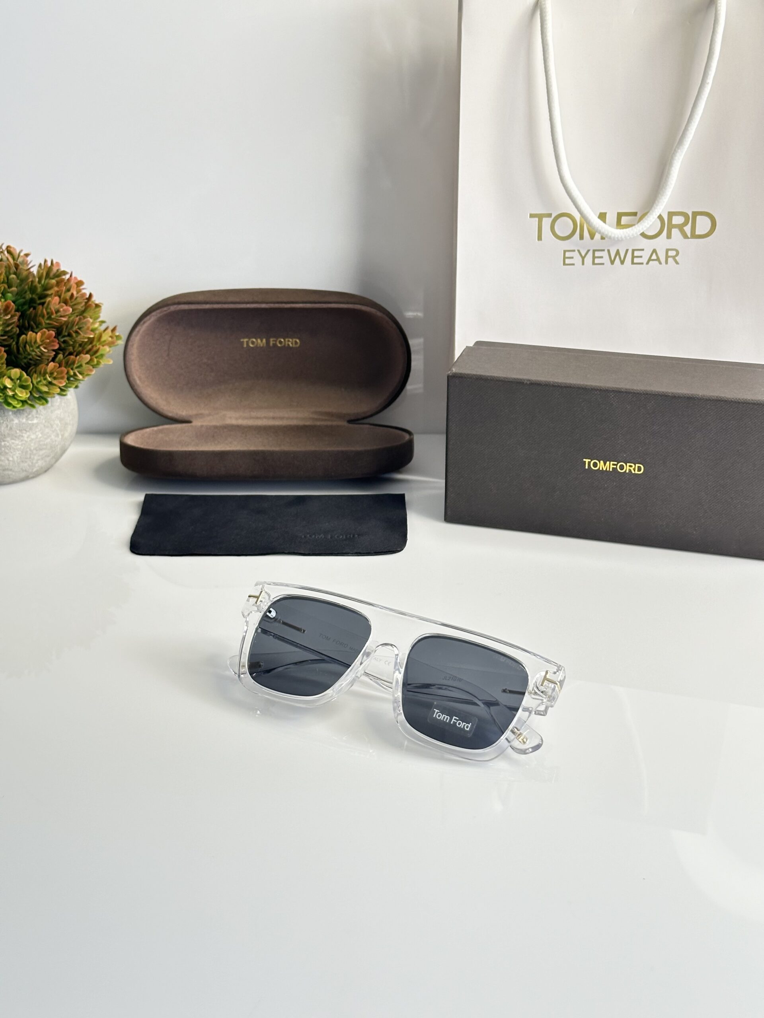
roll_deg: -0.5
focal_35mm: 48
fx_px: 1413
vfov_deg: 39.7
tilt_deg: -24.3
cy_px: 509
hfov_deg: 30.3
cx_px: 382
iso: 125
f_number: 1.78
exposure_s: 1/60
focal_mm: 6.86
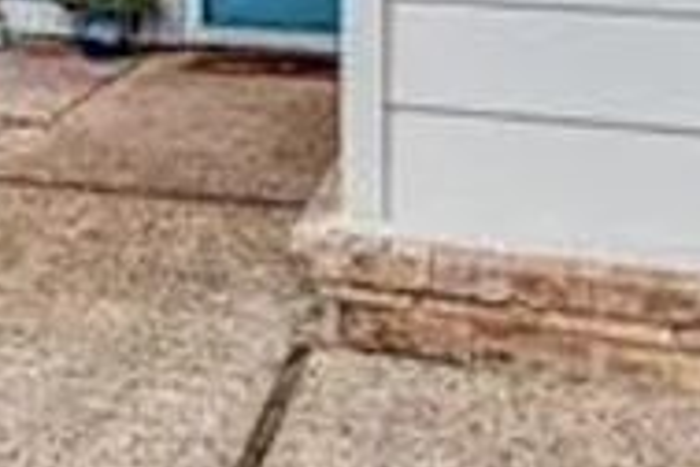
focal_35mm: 76
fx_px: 1478
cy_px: -163
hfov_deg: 24.1
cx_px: -148
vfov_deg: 16.8
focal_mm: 14
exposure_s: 1/60
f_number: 8
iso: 100
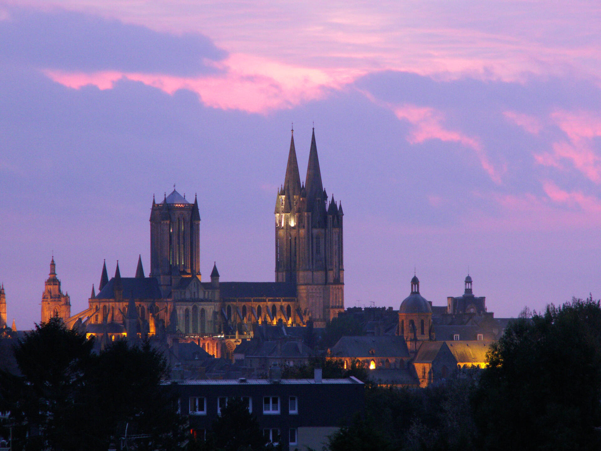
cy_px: 226
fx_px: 4080
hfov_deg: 8.4
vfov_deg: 6.3
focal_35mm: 235
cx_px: 300
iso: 160
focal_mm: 38.46
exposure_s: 1/2
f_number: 4
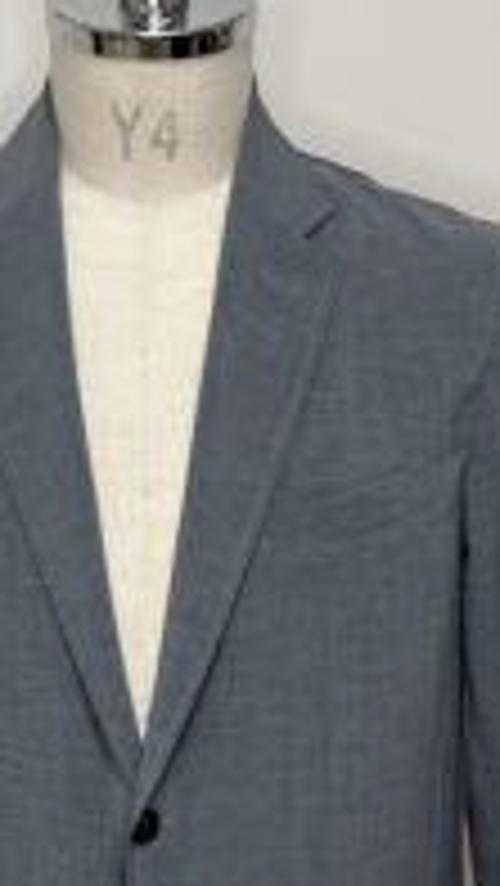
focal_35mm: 62
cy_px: 630
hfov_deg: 19.4
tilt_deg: -13.5
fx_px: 1459
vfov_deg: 33.3
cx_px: 158
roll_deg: +0.6
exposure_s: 1/50
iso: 125
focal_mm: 3.99
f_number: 1.8
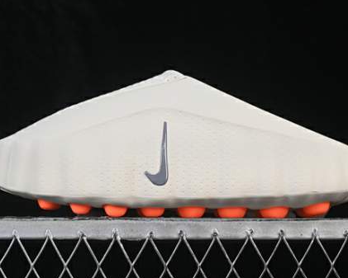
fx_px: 1257
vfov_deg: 12.6
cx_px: 175
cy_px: 92
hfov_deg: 15.8
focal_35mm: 122
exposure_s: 1/80
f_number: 8
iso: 160
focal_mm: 50
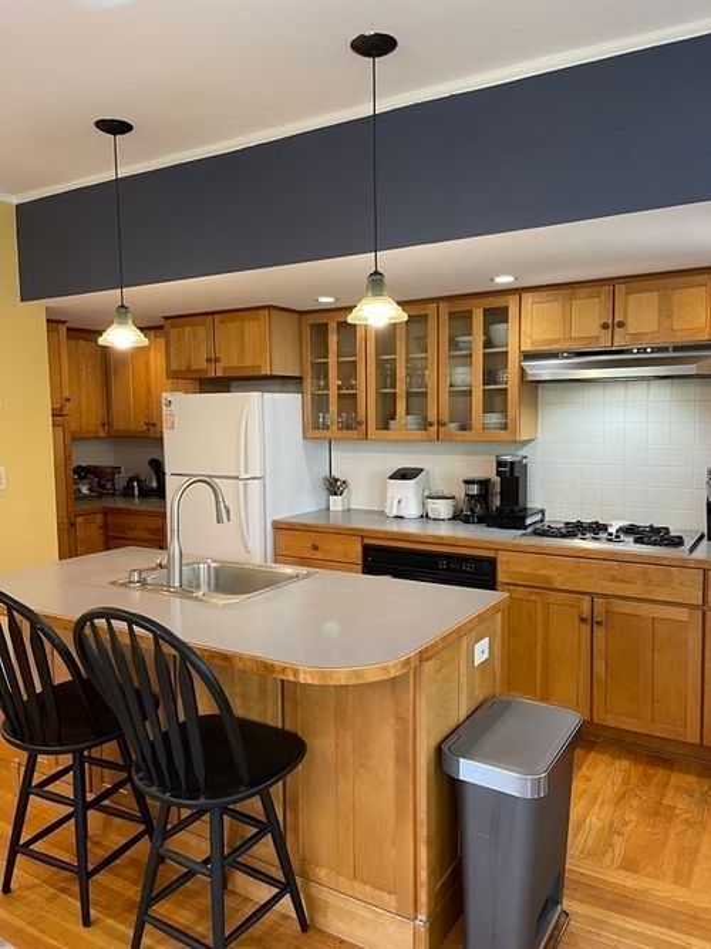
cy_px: 474
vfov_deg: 67.3
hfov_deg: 53.0
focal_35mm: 26
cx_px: 356
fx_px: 712
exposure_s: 1/60
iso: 250
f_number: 1.6
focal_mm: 5.1
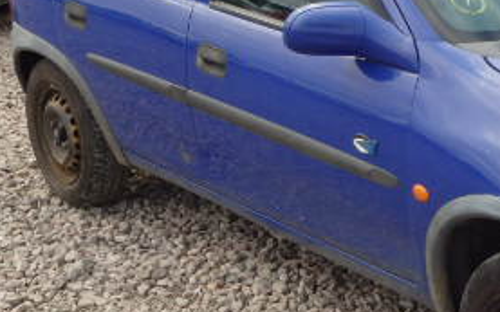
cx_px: 513
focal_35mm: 93
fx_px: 1267
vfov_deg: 14.0
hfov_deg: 21.5
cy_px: 207
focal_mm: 6.8
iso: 125
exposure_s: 1/250
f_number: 4.6
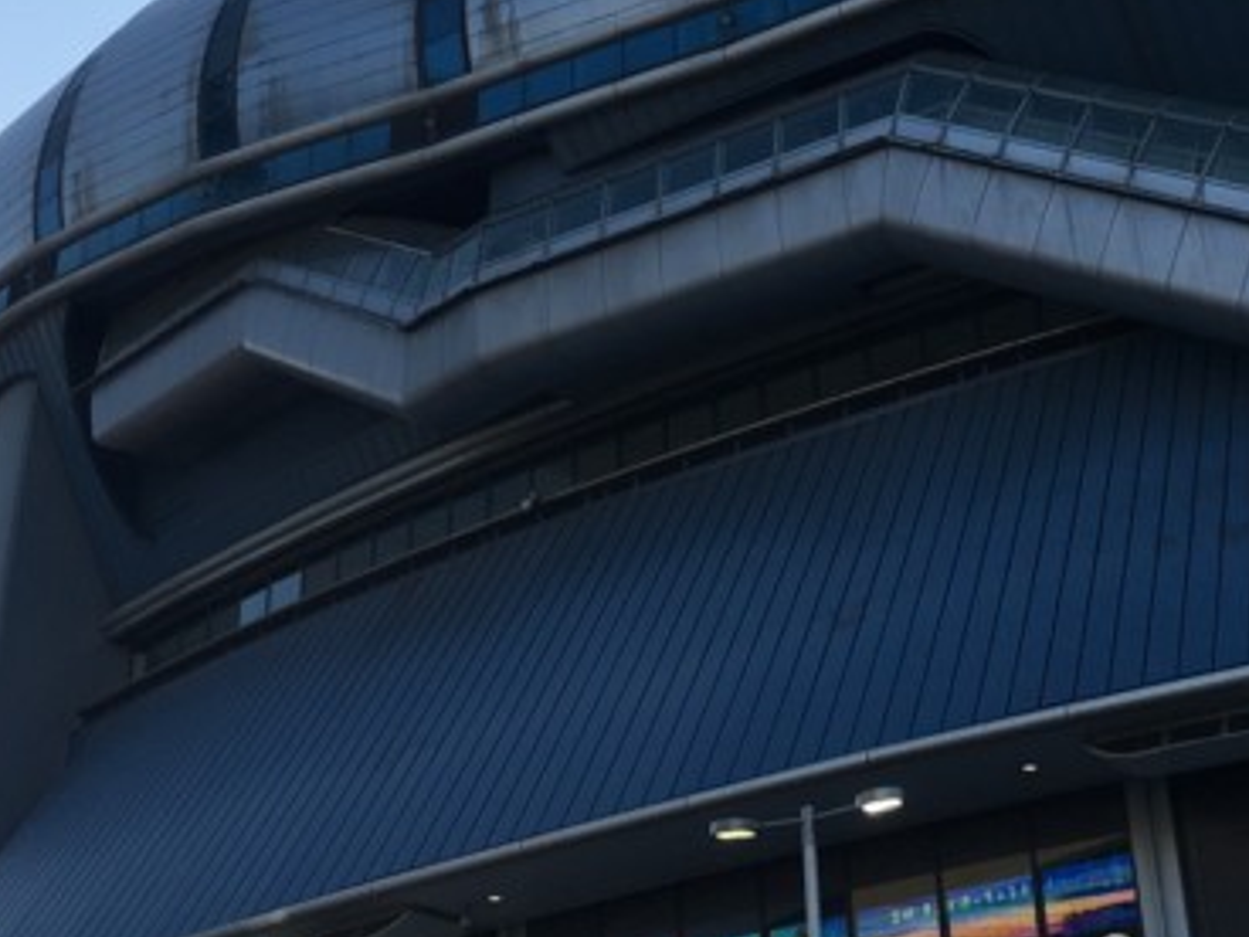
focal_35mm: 63
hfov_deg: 30.4
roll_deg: +4.5
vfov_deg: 22.2
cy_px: -61
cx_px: 879
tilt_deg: +34.3
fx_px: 2273
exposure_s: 1/1083
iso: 25
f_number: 2.2
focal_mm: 4.15
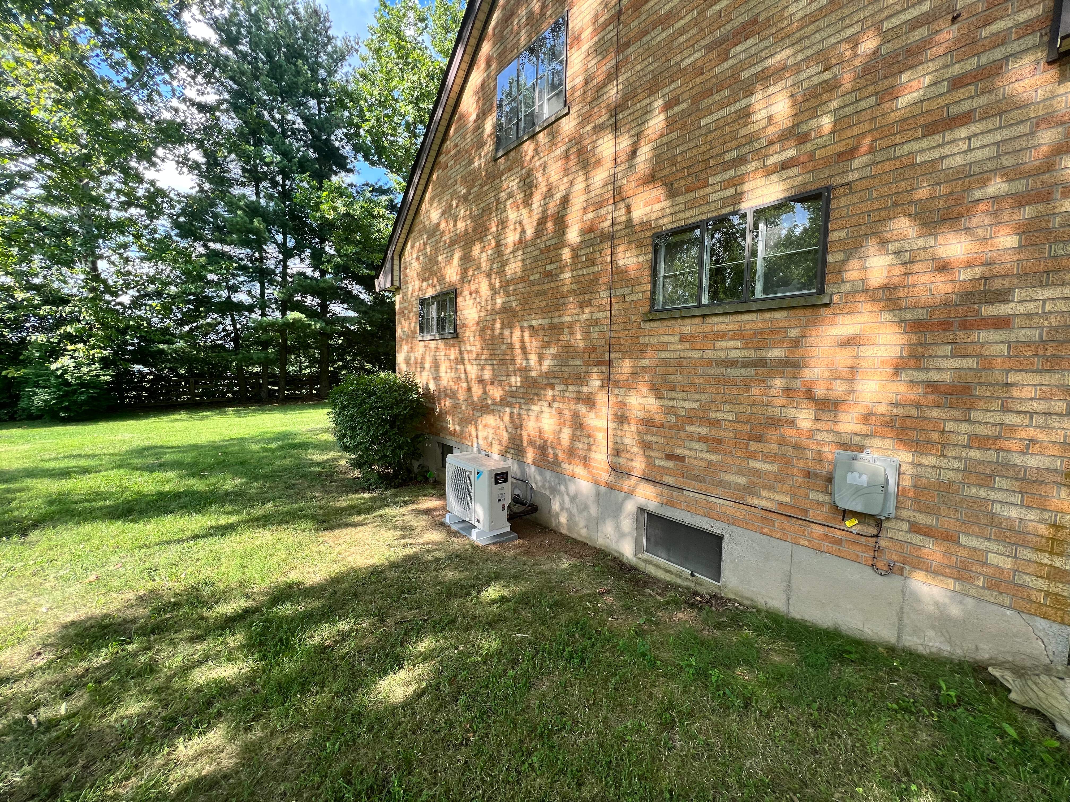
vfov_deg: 89.9
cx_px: 535
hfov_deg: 106.2
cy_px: 401
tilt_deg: -3.4
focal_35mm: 13
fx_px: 402
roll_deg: -0.4
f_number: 1.8
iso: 32
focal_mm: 1.57
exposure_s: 1/272
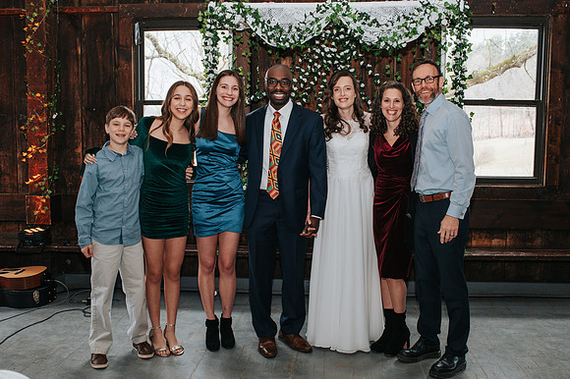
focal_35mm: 39
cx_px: 283
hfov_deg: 50.0
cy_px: 202
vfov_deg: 34.4
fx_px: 612
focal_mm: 35
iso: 1000
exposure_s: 1/200
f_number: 4.5
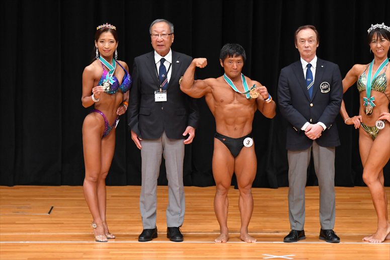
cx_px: 195
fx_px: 3086
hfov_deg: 7.2
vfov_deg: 4.8
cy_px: 130
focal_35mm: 285
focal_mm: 190
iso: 4000
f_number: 5.6
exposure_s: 1/400
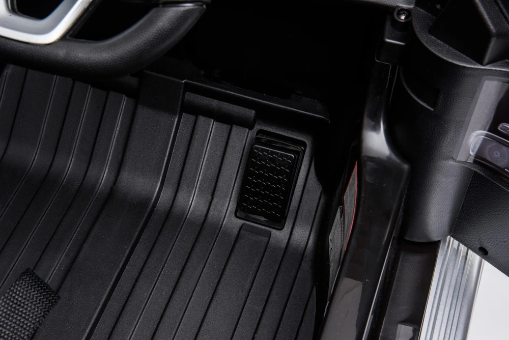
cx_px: 254
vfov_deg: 19.5
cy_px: 170
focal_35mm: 70
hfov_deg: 28.8
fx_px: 990
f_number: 20
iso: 100
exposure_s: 1/50
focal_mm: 70
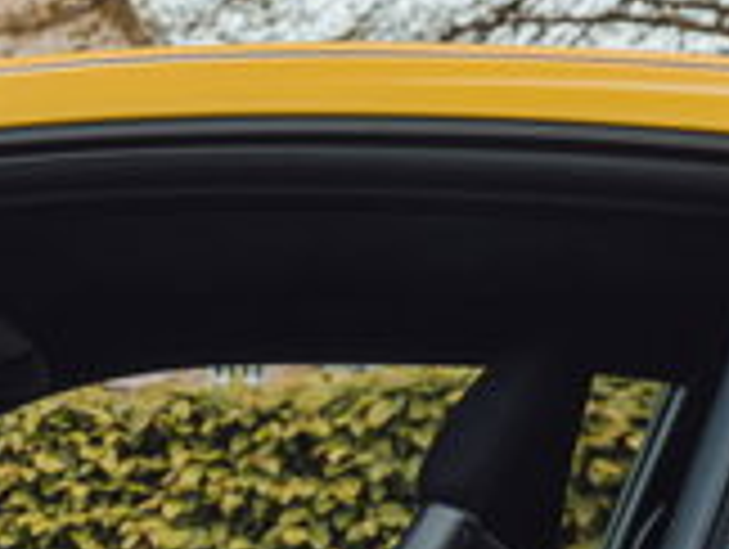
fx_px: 2974
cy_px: 830
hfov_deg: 12.8
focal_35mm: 141
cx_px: -544
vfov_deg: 10.2
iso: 400
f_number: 5
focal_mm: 31
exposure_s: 1/160
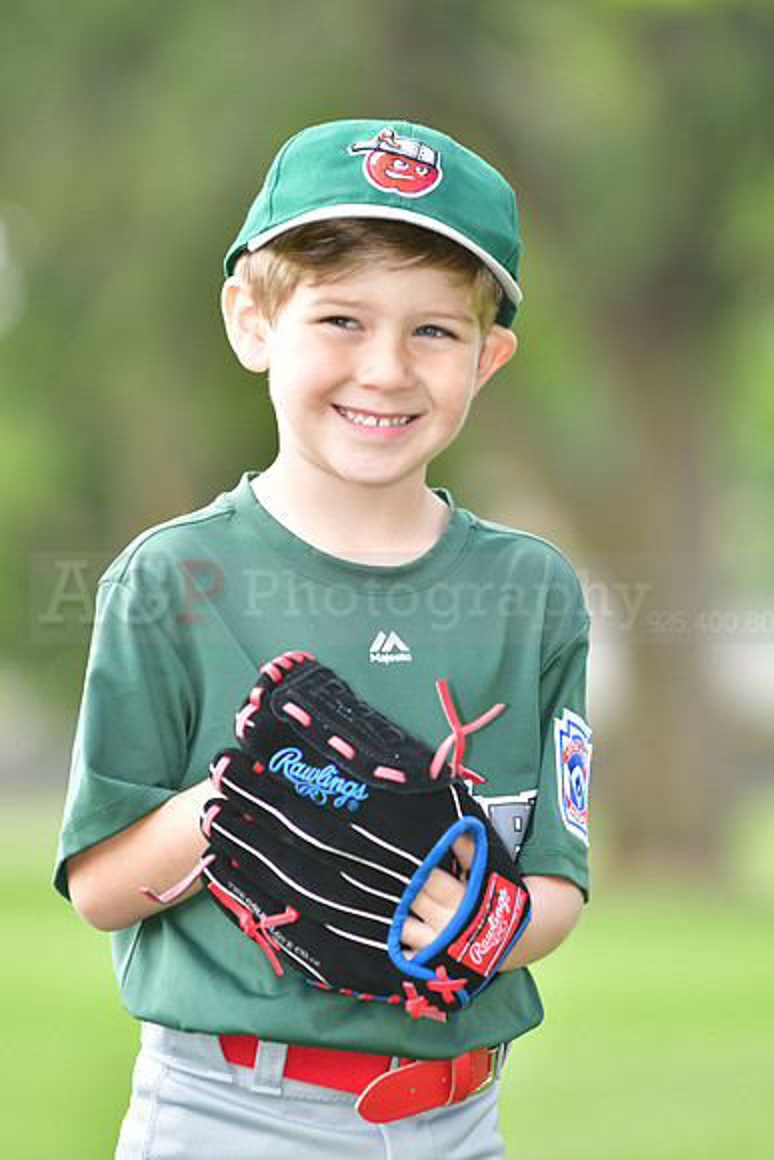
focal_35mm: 278
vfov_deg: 7.4
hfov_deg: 5.0
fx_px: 8943
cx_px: 387
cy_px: 580
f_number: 4
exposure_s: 1/1000
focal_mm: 185
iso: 500
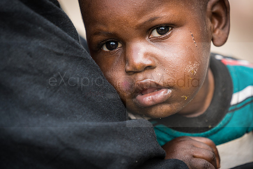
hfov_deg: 9.8
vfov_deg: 6.5
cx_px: 133
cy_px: 89
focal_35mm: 211
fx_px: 1481
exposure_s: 1/200
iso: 640
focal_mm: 200
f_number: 4
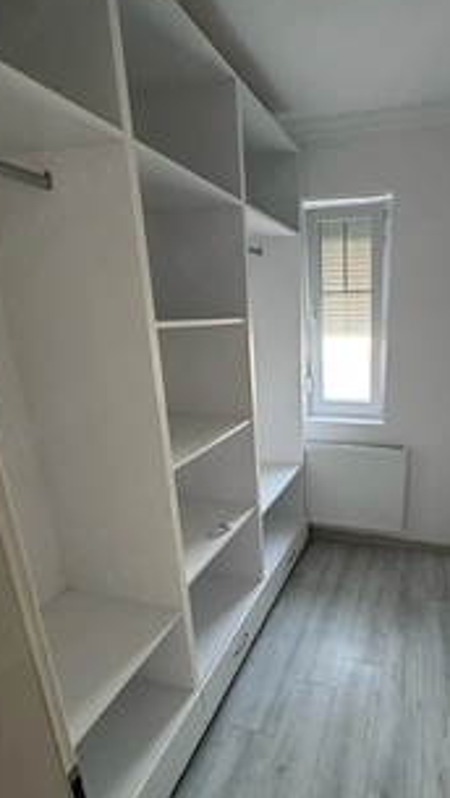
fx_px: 423
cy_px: 445
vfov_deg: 86.2
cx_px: 311
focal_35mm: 20
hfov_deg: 54.5
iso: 250
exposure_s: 1/50
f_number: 2.2
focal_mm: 2.22
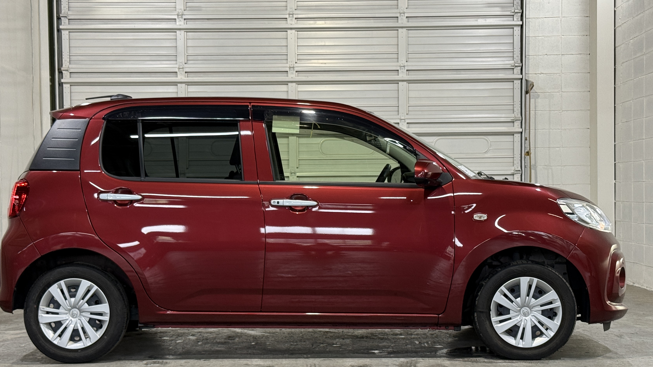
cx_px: 317
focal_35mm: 63
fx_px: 1091
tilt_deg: -0.9
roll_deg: +0.3
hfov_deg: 33.3
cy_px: 214
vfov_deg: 19.1
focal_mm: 6.76
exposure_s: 1/60
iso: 100
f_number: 1.78
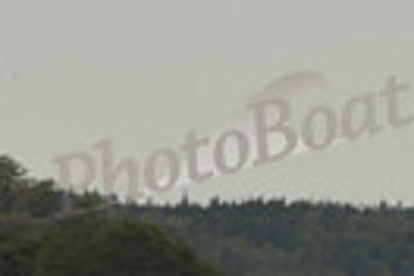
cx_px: 659
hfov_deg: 1.5
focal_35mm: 1357
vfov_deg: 1.0
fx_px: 15604
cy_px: 256
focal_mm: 310
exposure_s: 1/640
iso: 250
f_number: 7.1
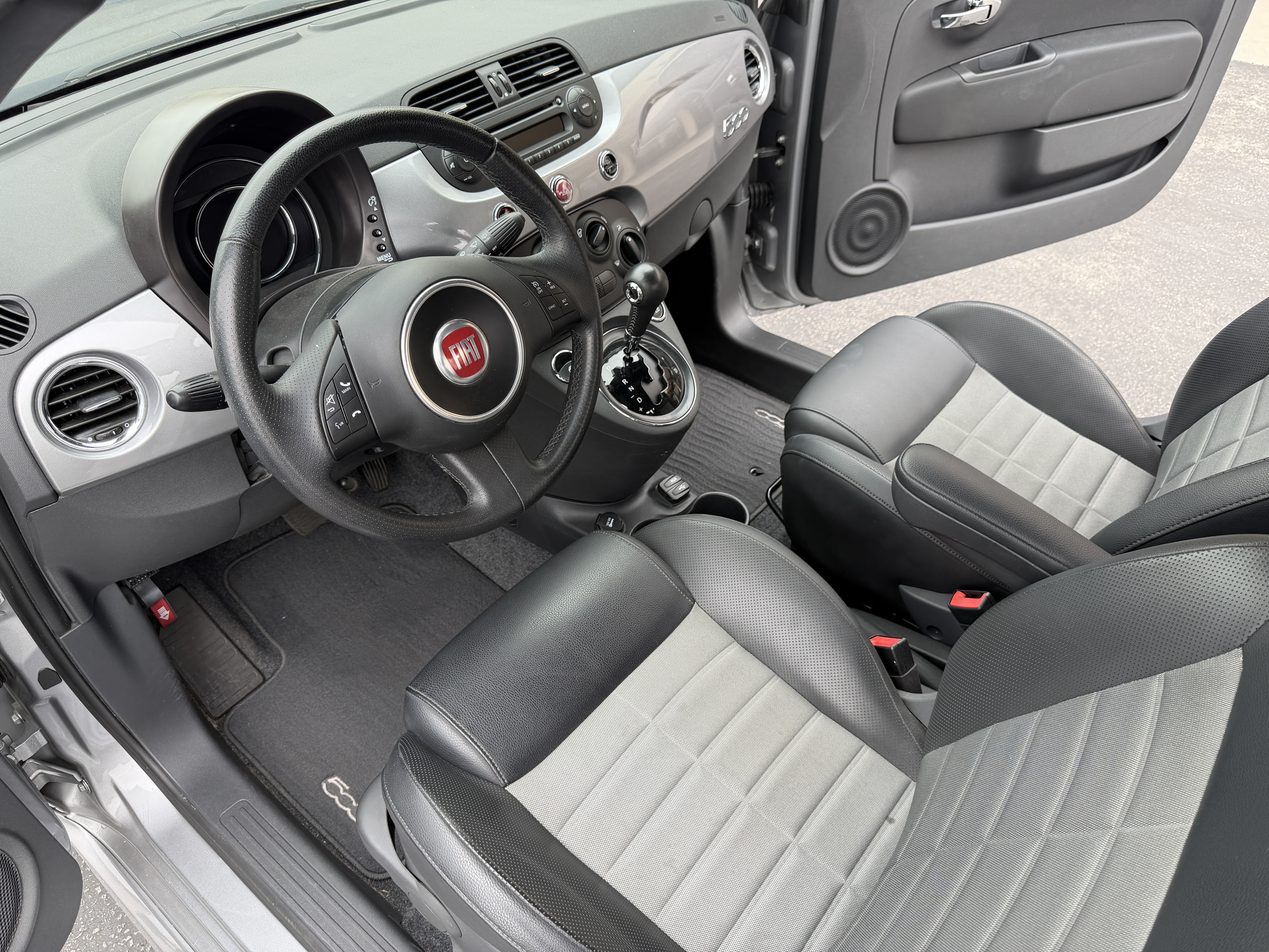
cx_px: 634
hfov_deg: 71.6
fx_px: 880
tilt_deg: -40.6
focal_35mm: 24
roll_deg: -2.1
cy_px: 476
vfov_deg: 56.8
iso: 80
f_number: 1.78
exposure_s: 1/256
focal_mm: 6.76
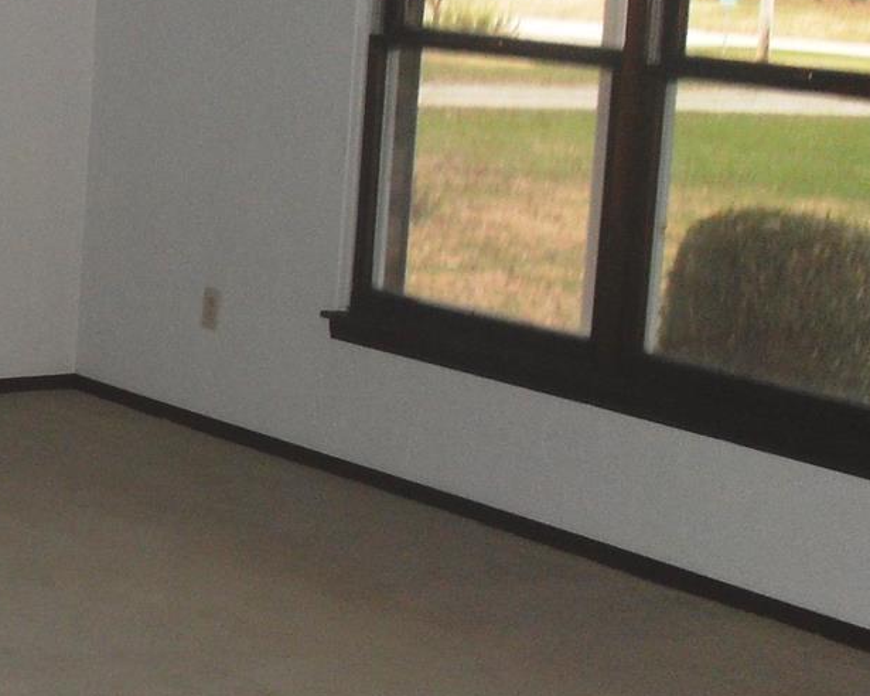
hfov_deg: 19.5
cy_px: 330
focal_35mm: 94
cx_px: -103
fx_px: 2420
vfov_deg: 16.4
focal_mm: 6.3
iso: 120
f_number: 2.8
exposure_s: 1/45
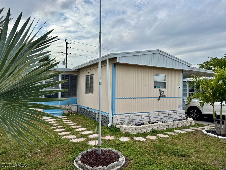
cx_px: 113
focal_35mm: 24
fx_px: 157
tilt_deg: +1.3
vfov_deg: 56.8
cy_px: 85
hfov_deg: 71.6
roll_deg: -0.7
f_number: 1.78
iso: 80
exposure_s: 1/4950
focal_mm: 6.76
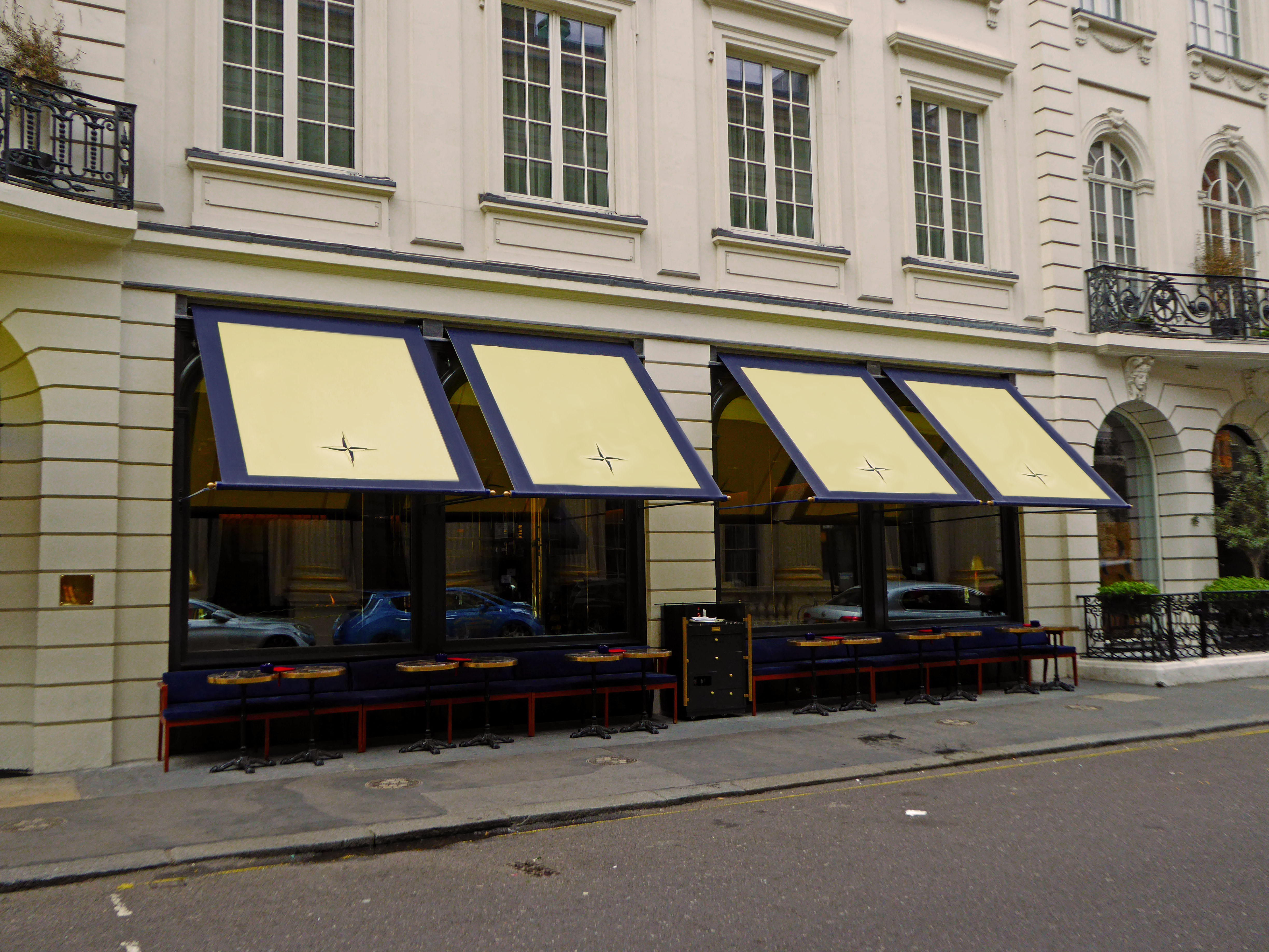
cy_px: 476
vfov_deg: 45.4
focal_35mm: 31
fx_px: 1136
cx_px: 634
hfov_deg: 58.4
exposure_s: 1/400
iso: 100
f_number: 3.5
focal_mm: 5.4
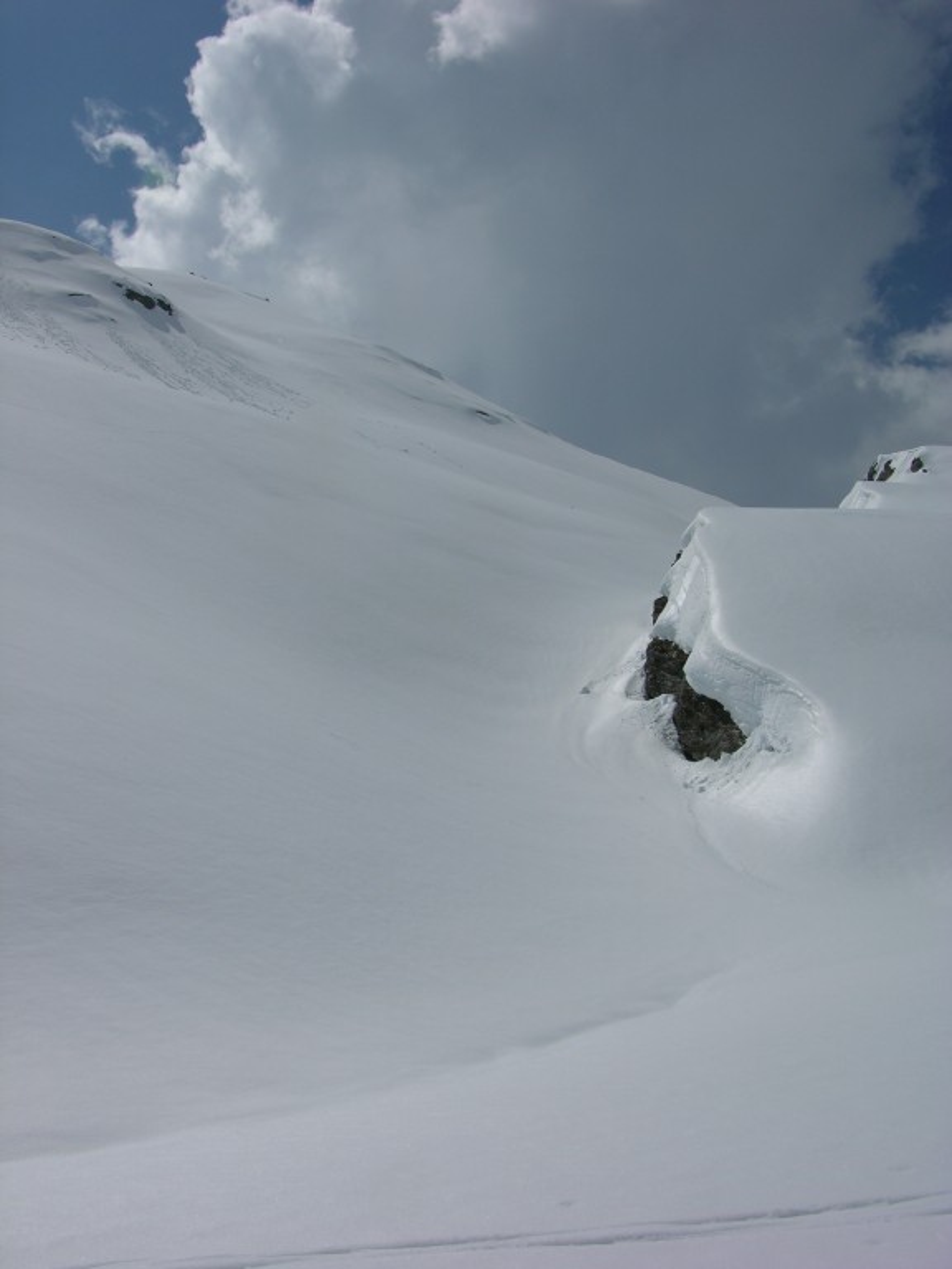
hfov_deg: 40.7
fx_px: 1283
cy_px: 634
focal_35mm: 35
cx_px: 476
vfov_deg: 52.6
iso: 50
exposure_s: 1/1000
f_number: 8
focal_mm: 8.9
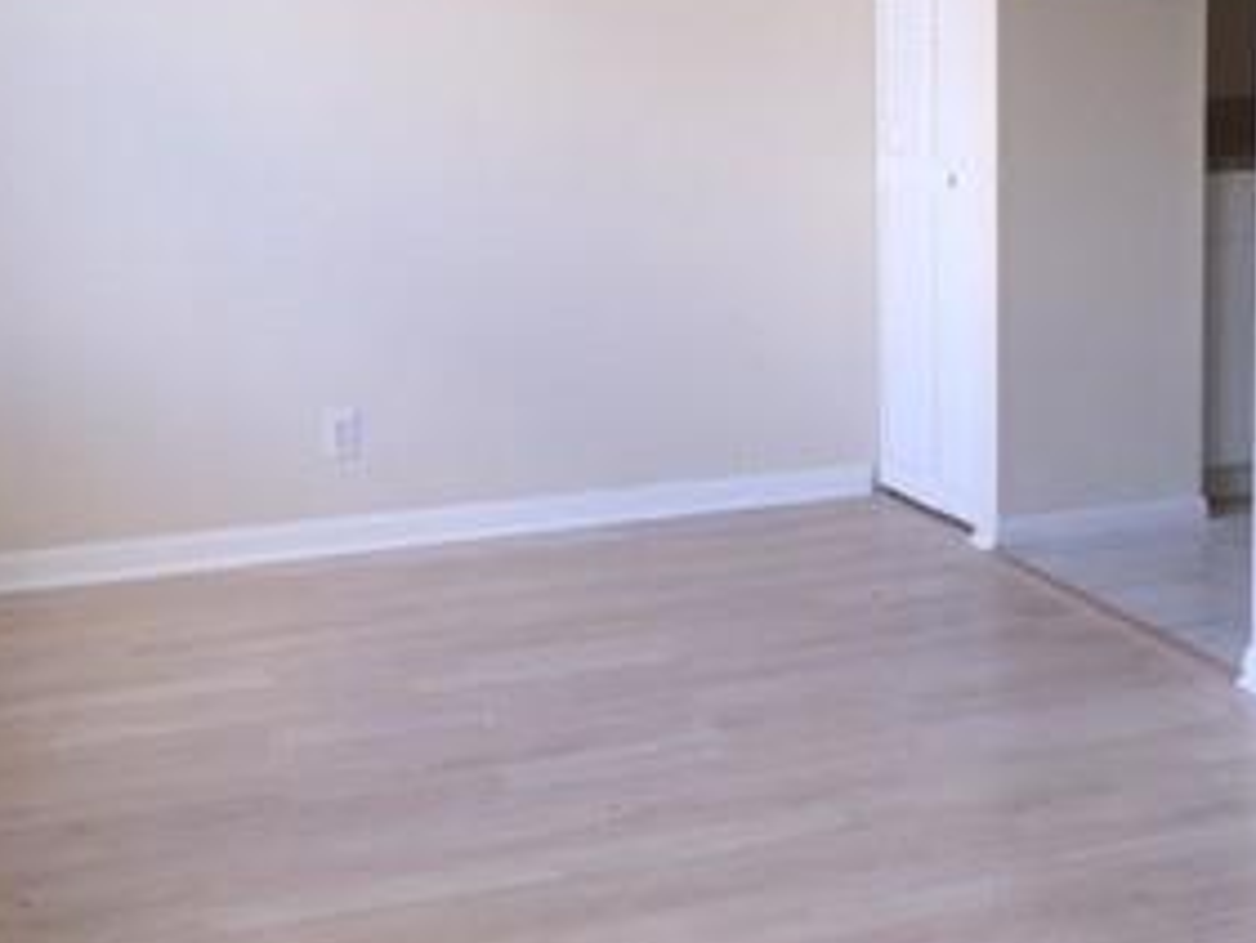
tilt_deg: -11.4
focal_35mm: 66
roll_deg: -0.4
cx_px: 943
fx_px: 2396
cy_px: 371
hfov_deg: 28.9
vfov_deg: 22.2
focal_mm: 4.15
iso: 32
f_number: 2.2
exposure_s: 1/60
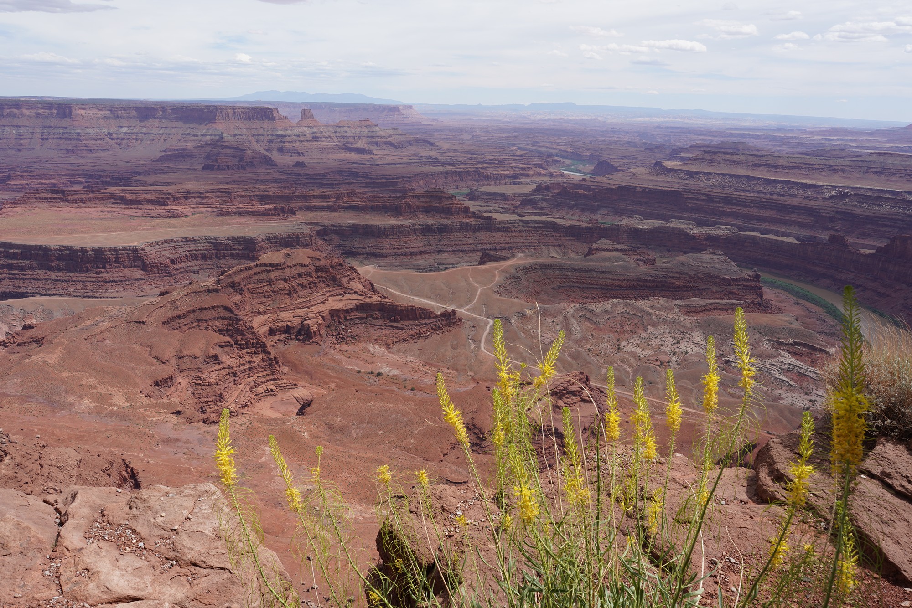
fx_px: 709
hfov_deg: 65.5
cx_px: 456
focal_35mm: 28
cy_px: 304
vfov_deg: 46.4
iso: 100
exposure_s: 1/100
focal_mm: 28
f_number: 14
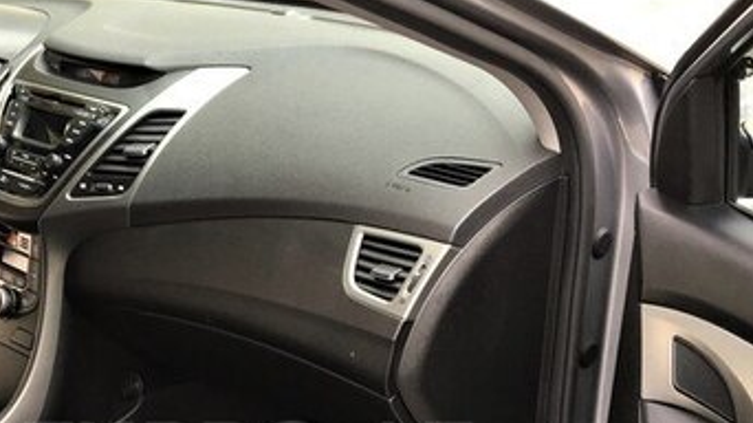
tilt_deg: -30.1
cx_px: 249
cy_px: 455
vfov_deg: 19.0
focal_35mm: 61
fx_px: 1217
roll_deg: +1.4
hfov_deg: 34.0
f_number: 2.2
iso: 32
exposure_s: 1/50
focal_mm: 4.15
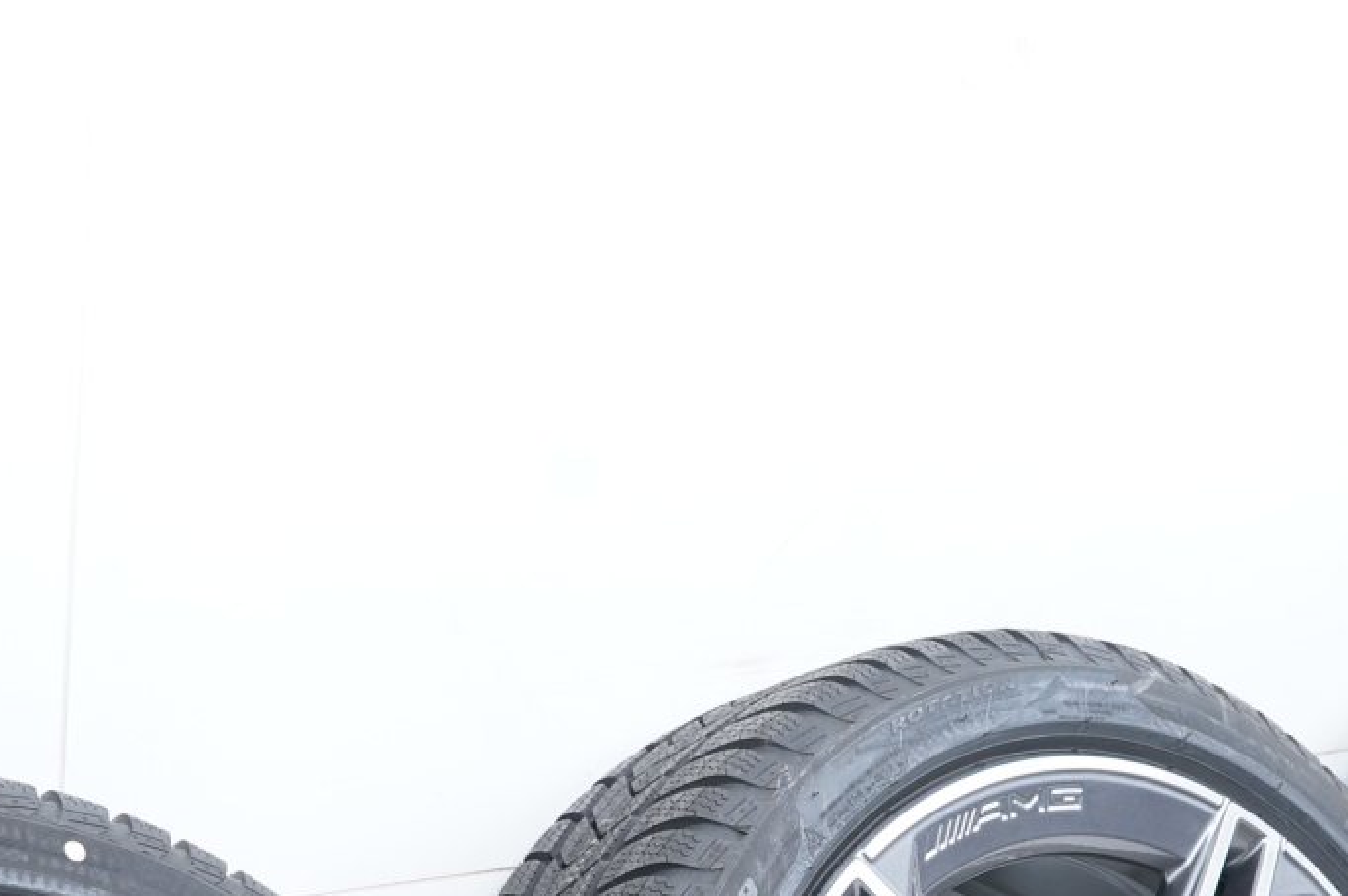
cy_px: 1119
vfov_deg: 13.5
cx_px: 851
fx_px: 3666
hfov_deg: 20.8
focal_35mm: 98
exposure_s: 1/125
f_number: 5.6
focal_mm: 35
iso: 250
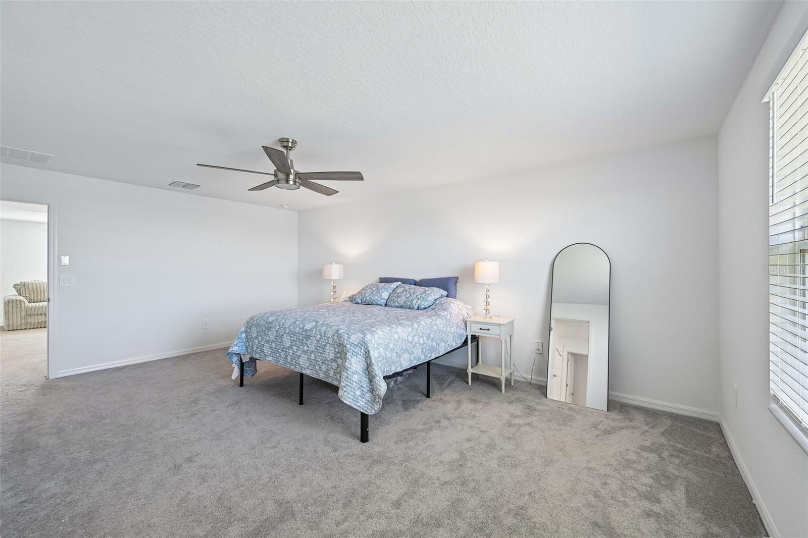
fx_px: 314
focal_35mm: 14
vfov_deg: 81.2
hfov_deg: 104.3
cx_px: 404
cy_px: 269
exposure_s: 1/25
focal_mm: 14
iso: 400
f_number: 8
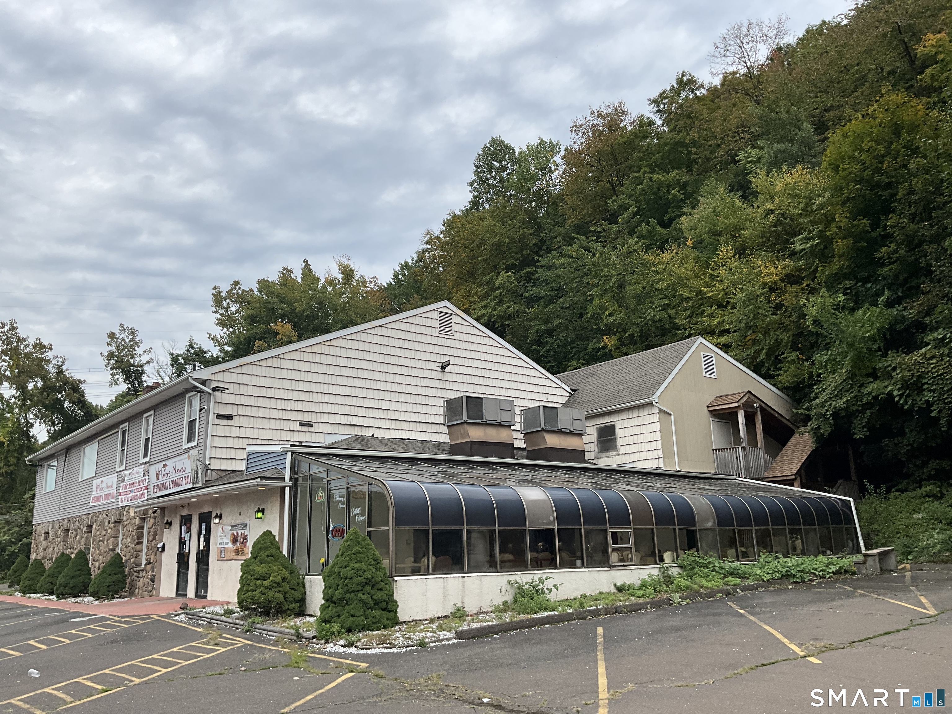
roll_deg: +1.6
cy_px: 357
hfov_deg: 61.7
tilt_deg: +12.7
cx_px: 476
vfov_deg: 48.2
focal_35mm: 29
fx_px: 798
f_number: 1.8
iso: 25
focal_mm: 3
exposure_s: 1/962
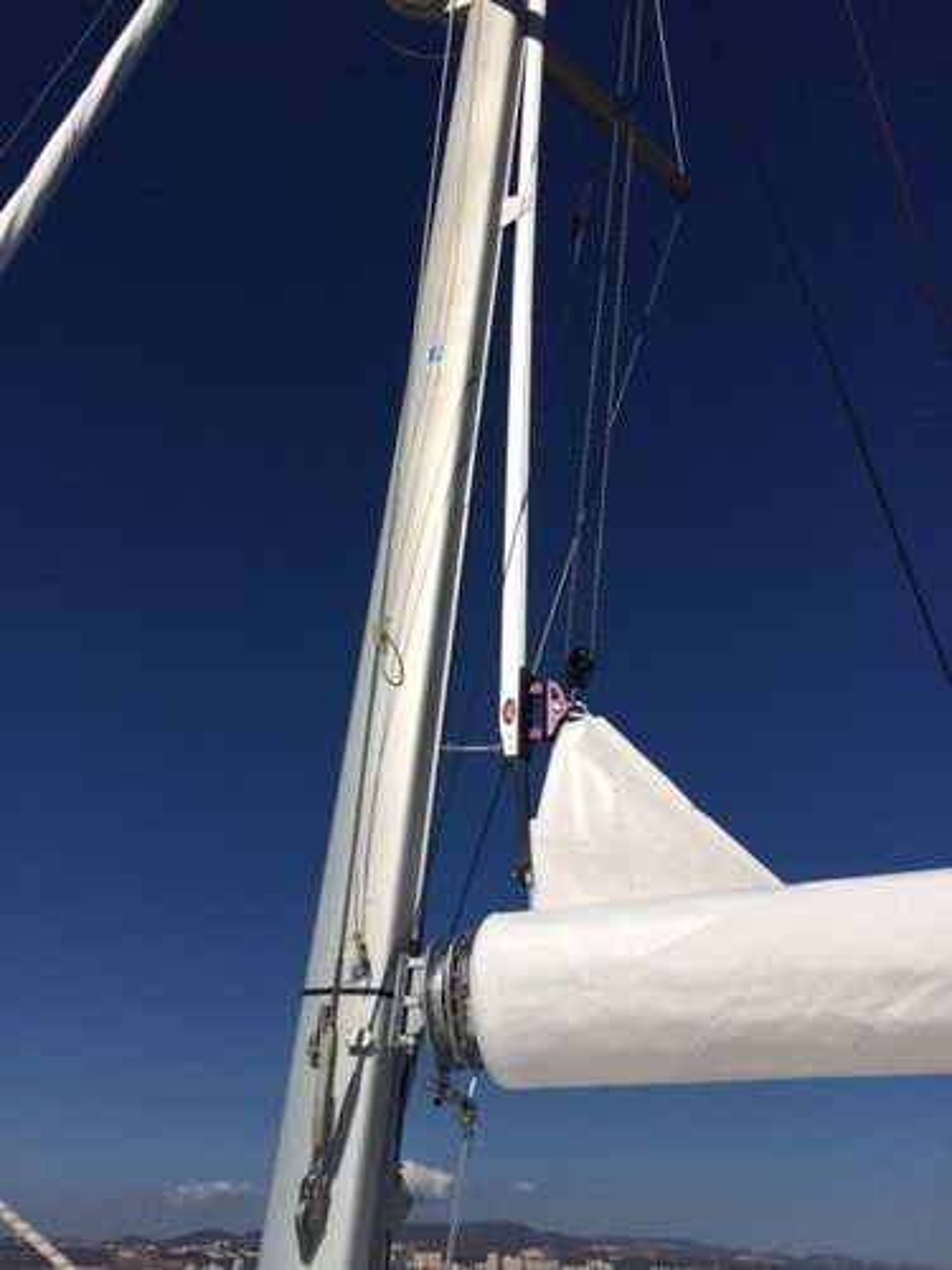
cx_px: 476
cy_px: 635
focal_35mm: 29
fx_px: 1063
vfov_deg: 61.7
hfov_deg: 48.2
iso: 32
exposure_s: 1/8264
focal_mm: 4.15
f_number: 2.2
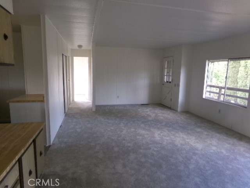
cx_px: 125
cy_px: 94
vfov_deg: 56.8
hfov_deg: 71.6
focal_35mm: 24
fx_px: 173
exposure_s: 1/25
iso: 200
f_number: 3.7
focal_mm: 4.3
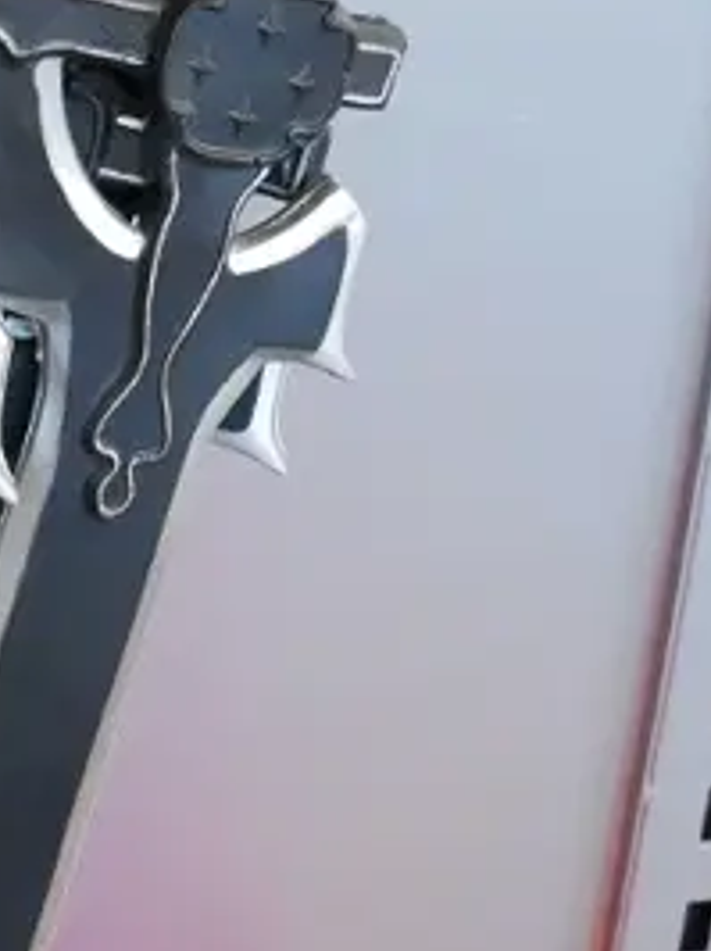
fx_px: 3593
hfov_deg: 11.0
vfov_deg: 15.1
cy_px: 497
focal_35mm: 131
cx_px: -200
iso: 1000
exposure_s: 1/60
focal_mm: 17
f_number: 3.8
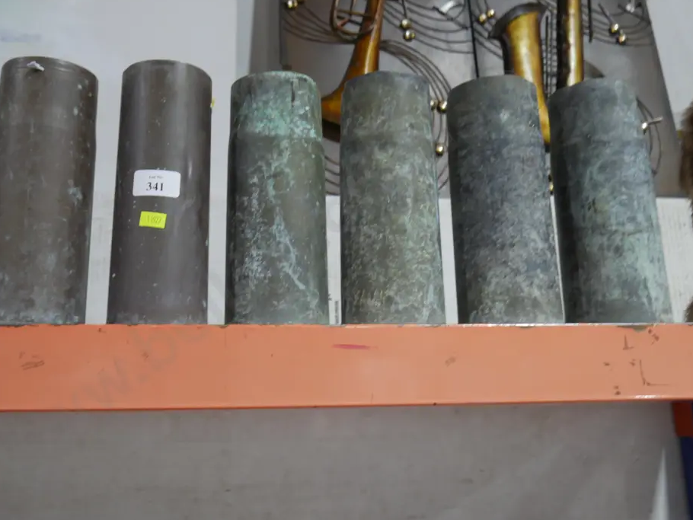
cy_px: 234
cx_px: 313
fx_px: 721
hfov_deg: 51.3
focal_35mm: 36
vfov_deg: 39.6
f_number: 3.6
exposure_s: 1/60
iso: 640
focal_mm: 16
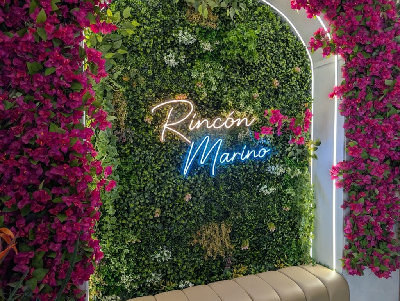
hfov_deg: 71.5
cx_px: 200
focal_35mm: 24
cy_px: 150
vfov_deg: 56.9
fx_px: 278
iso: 69
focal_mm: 6.9
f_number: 1.68
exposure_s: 1/100
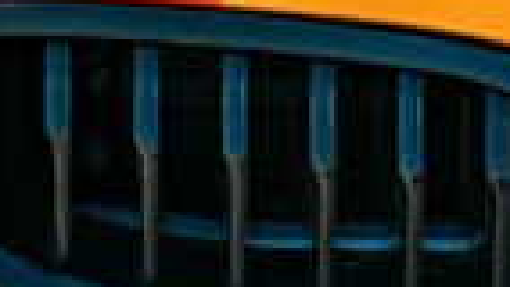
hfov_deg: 4.1
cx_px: 578
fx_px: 7062
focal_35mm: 522
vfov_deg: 2.3
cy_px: -309
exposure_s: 1/1250
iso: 50
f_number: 1.8
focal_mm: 85
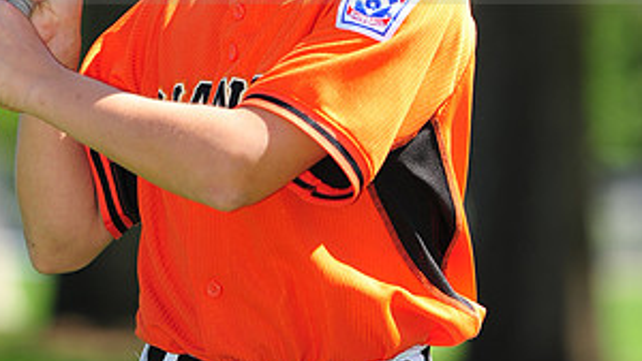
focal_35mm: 405
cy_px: -64
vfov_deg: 3.0
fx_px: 6897
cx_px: 280
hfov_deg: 5.3
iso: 200
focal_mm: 200
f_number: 4.5
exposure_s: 1/640
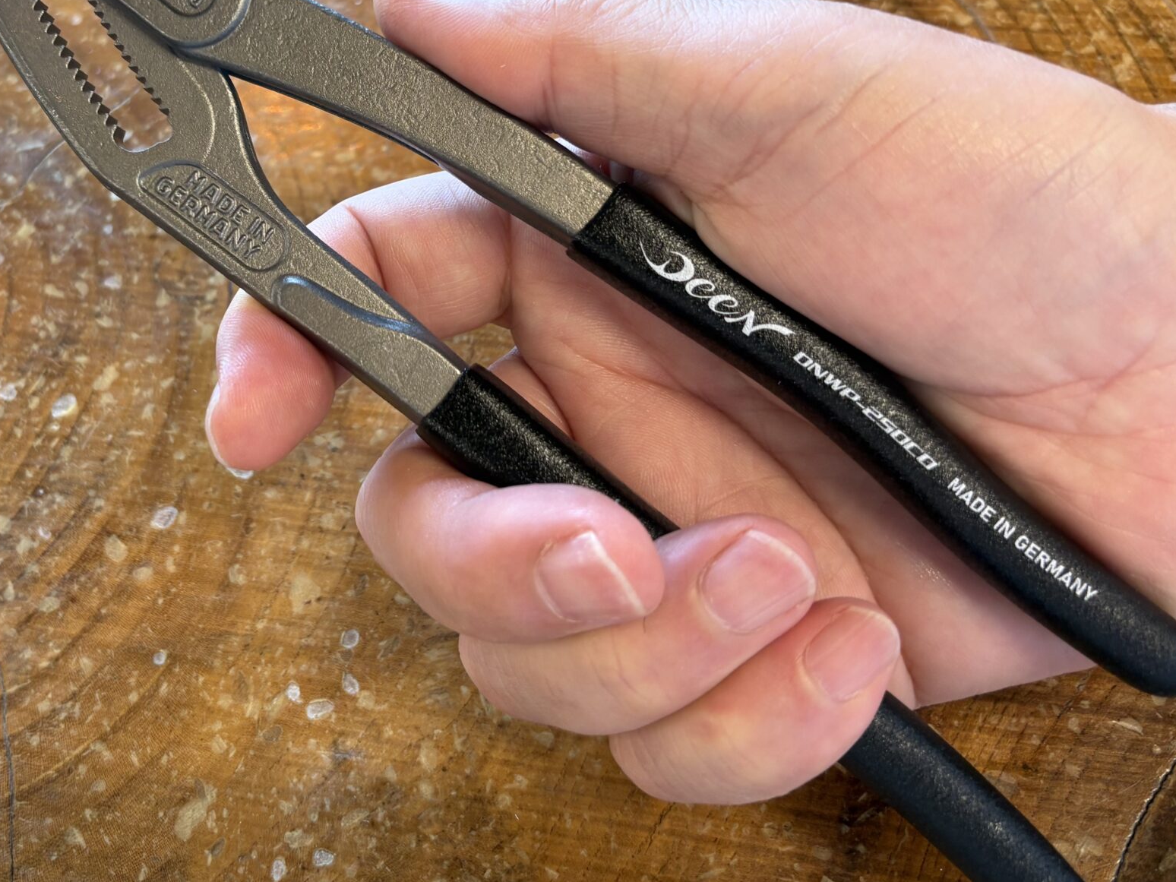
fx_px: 1461
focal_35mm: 43
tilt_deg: -56.7
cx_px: 356
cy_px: 227
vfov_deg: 33.0
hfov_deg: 43.0
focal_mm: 5.96
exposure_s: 1/60
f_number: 1.6
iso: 100
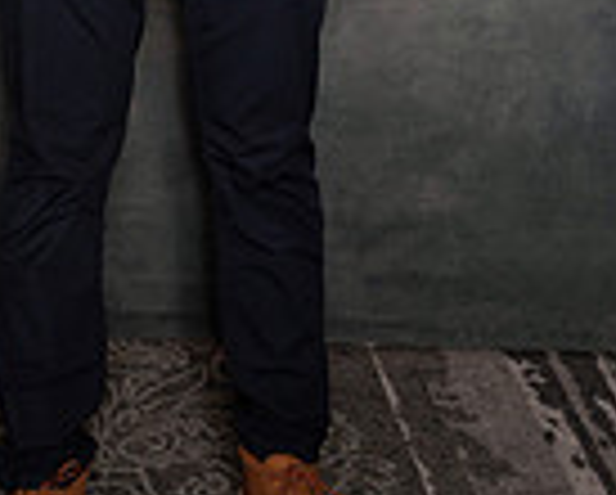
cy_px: -486
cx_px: -22
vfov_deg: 9.5
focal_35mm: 153
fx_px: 2785
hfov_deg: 12.4
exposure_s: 1/80
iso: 100
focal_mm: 33
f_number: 6.3
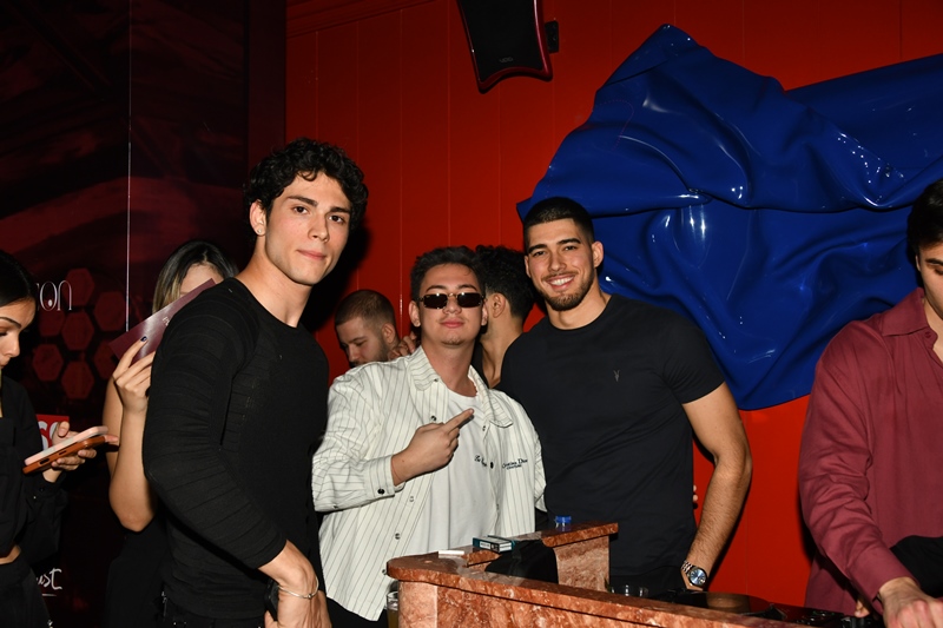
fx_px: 1152
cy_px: 314
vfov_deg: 30.5
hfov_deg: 44.5
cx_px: 472
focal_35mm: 44
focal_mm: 44
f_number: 6.3
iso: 640
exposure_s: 1/200
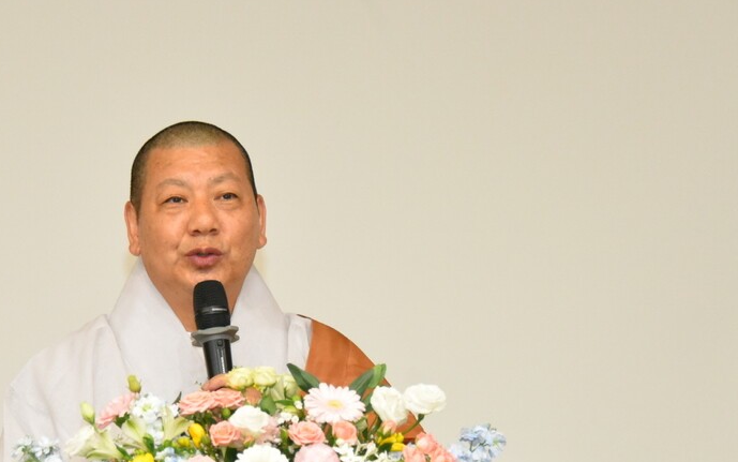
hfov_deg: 9.1
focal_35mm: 231
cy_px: 325
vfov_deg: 5.7
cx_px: 215
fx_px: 4647
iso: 5000
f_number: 5.6
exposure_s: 1/160
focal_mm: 122
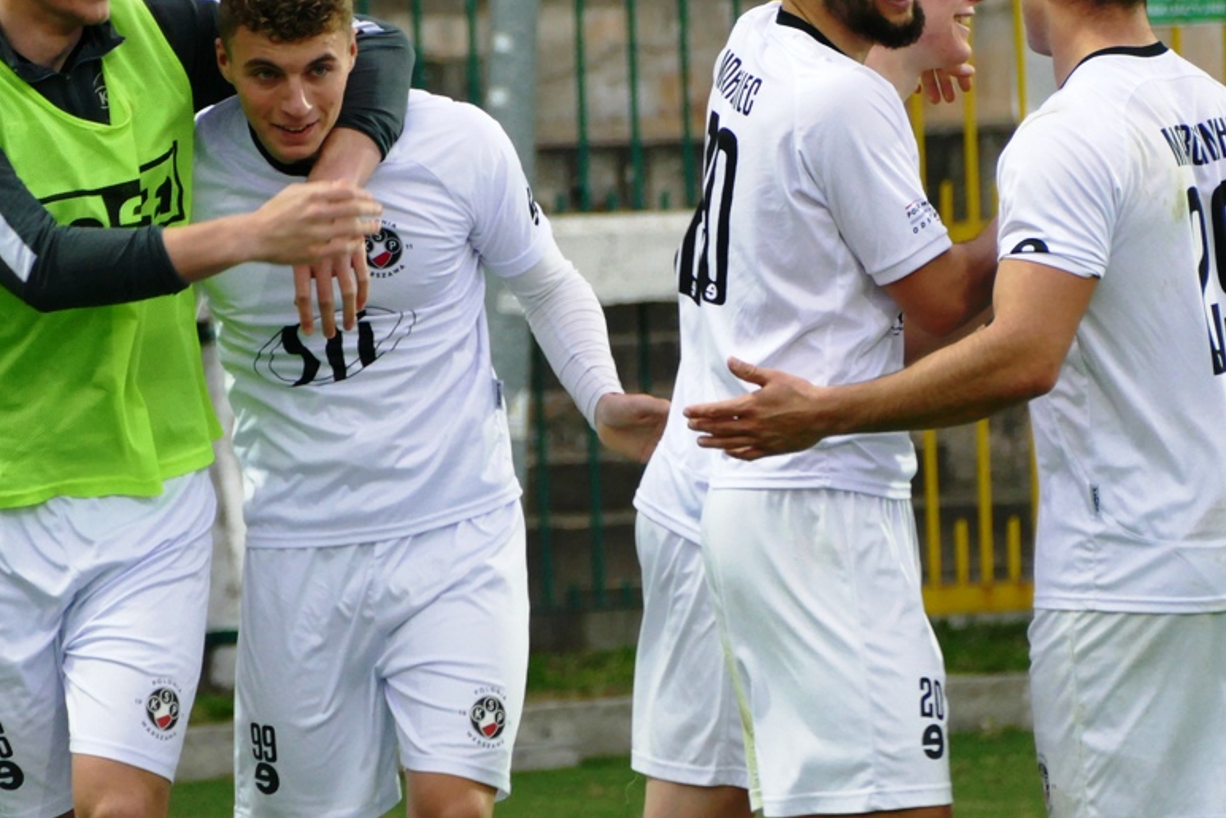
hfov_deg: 3.7
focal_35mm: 560
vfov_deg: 2.5
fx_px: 19073
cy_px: 245
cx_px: 642
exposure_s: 1/500
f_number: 4
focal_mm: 137.03
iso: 1000
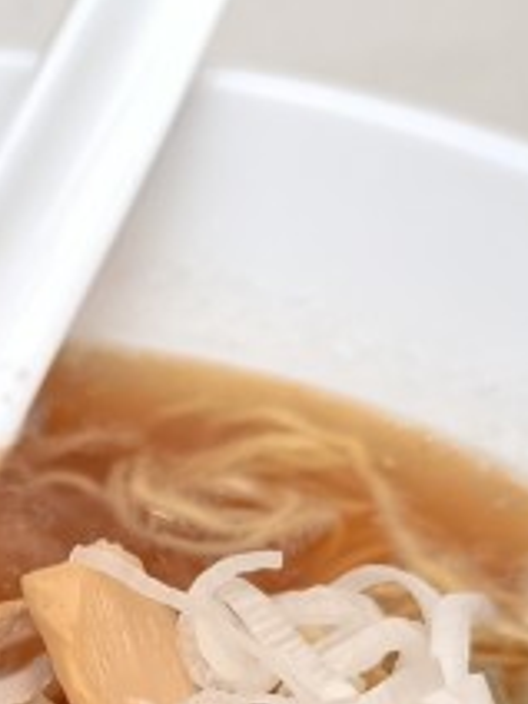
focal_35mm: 116
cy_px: 817
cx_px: -73
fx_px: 2359
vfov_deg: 16.4
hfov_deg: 12.5
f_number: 1.65
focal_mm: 6.14
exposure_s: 1/100
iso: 296
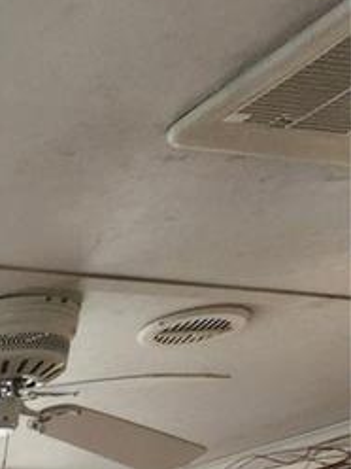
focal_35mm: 63
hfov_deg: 14.6
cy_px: 953
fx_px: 852
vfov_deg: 18.6
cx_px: -496
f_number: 2.2
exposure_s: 1/60
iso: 125
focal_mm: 2.2
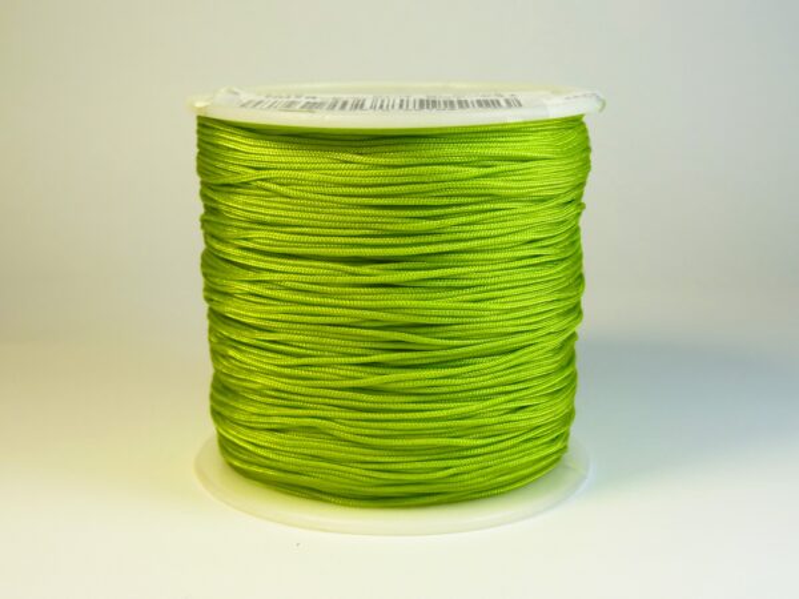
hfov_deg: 31.7
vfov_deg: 24.0
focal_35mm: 61
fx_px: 1408
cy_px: 300
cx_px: 400
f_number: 4.5
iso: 100
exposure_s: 1/320
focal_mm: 10.9
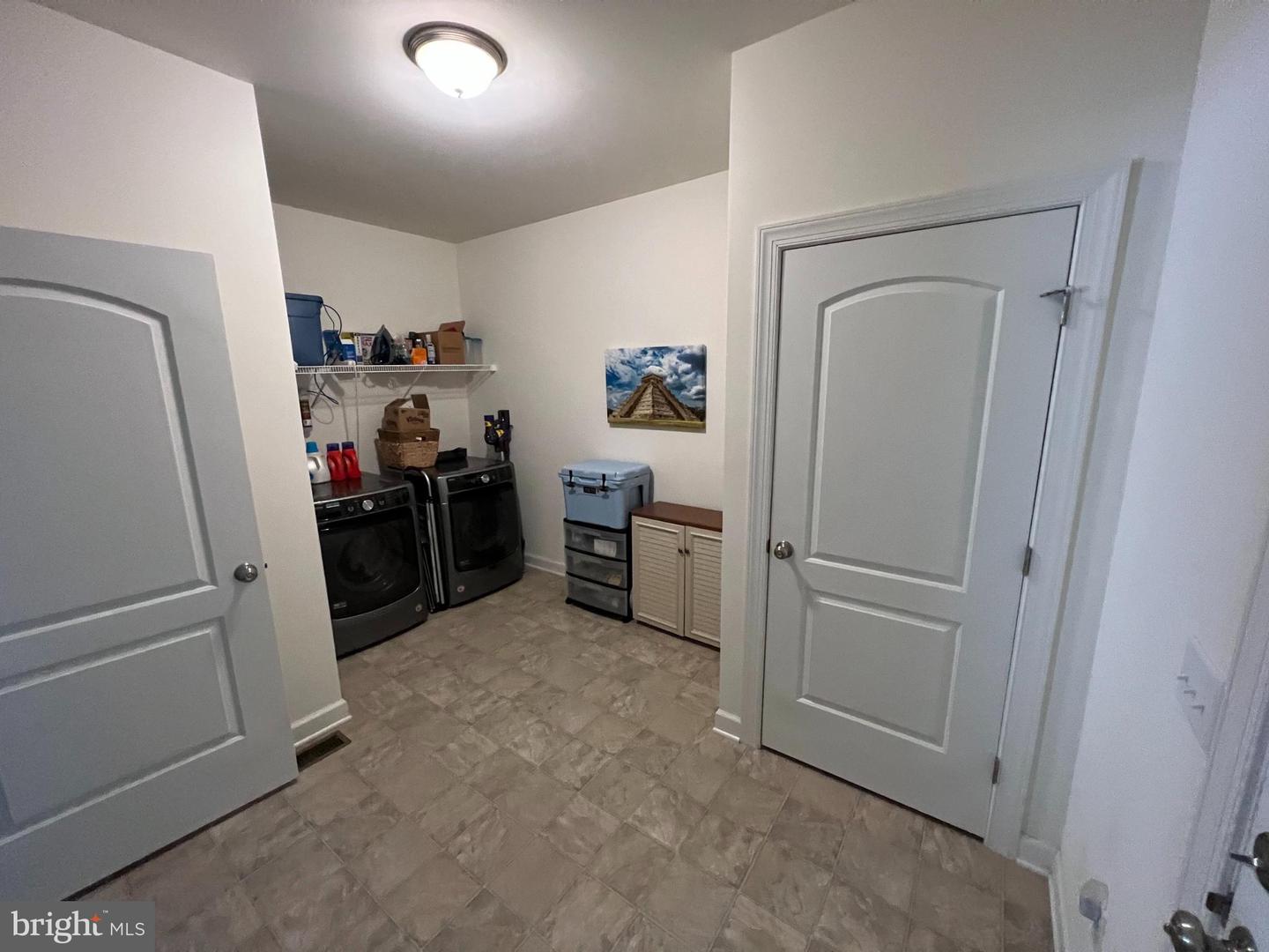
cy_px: 476
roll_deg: +1.0
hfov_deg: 106.2
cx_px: 634
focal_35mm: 13
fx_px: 477
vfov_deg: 89.9
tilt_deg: -11.9
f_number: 1.8
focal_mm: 1.57
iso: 800
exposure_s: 1/60
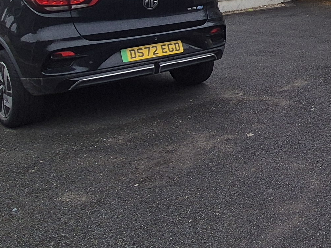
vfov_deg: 25.7
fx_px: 497
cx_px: 439
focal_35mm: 52
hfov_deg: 29.2
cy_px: -32
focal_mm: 2.2
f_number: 2.2
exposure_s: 1/550
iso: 50
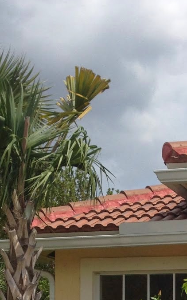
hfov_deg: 12.0
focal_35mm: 106
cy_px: 366
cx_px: 234
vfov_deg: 18.5
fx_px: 865
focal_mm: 4.12
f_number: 2.4
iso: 50
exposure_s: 1/1938
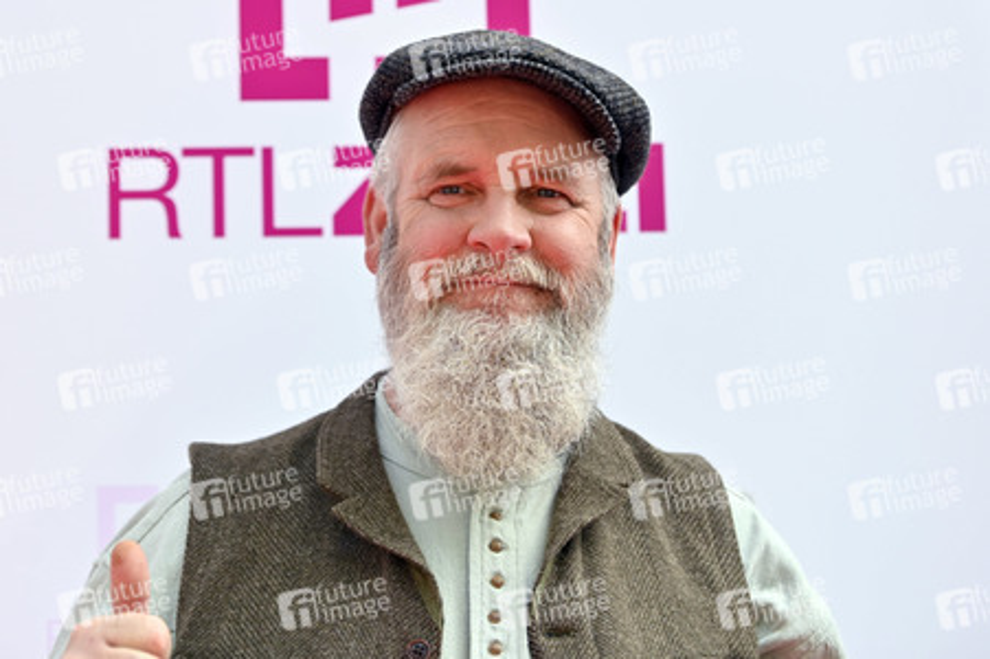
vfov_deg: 19.4
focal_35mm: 70
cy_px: 330
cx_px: 495
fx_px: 1924
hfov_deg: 28.9
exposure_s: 1/1000
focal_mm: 70
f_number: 2.8
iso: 400
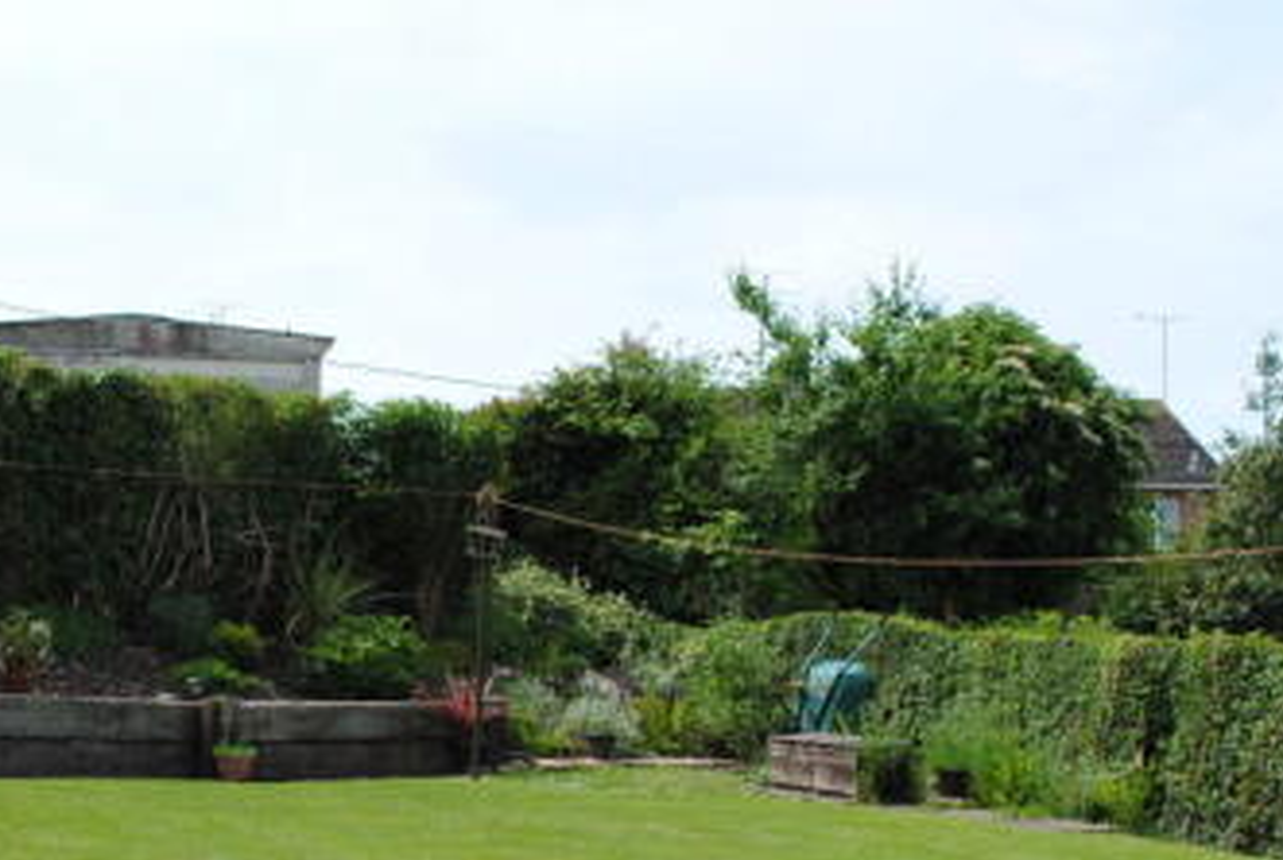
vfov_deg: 20.8
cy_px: 688
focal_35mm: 65
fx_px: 2321
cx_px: 483
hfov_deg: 30.8
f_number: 7.1
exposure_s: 1/250
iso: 100
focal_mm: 22
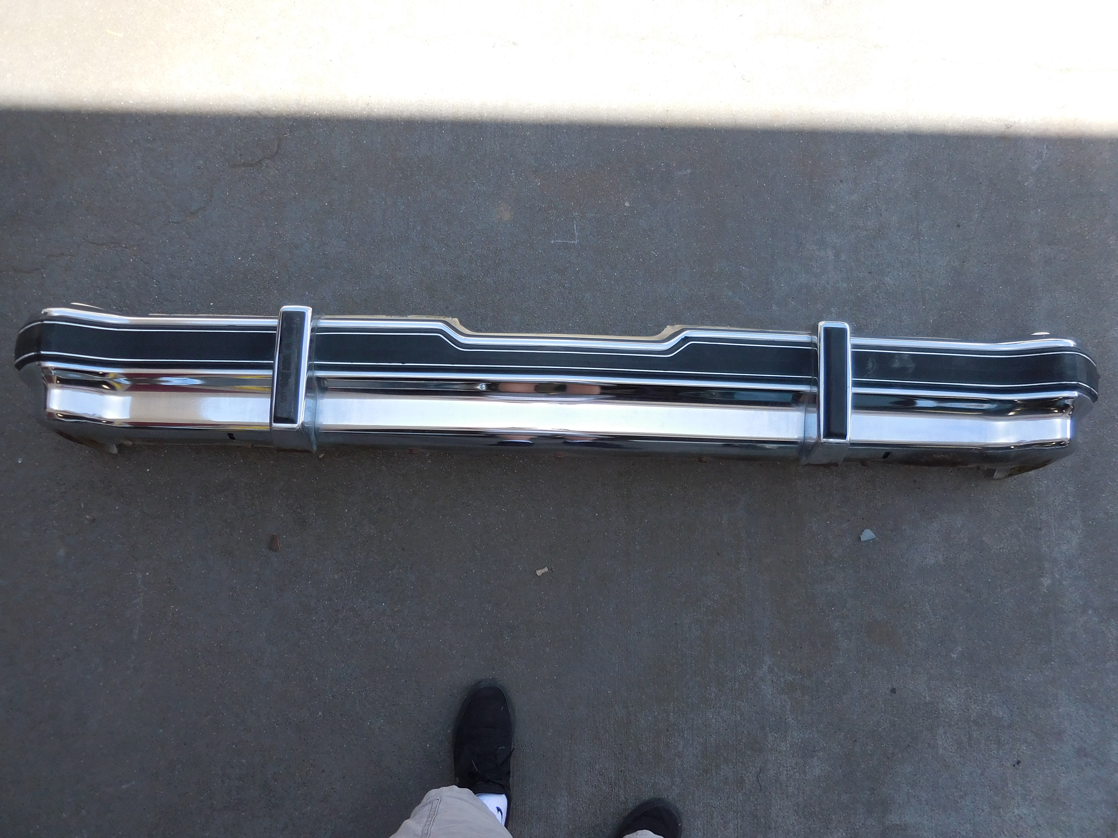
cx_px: 559
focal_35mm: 25
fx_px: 807
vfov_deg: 54.9
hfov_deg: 69.4
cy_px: 419
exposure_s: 1/400
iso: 125
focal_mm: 4.5
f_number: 3.3
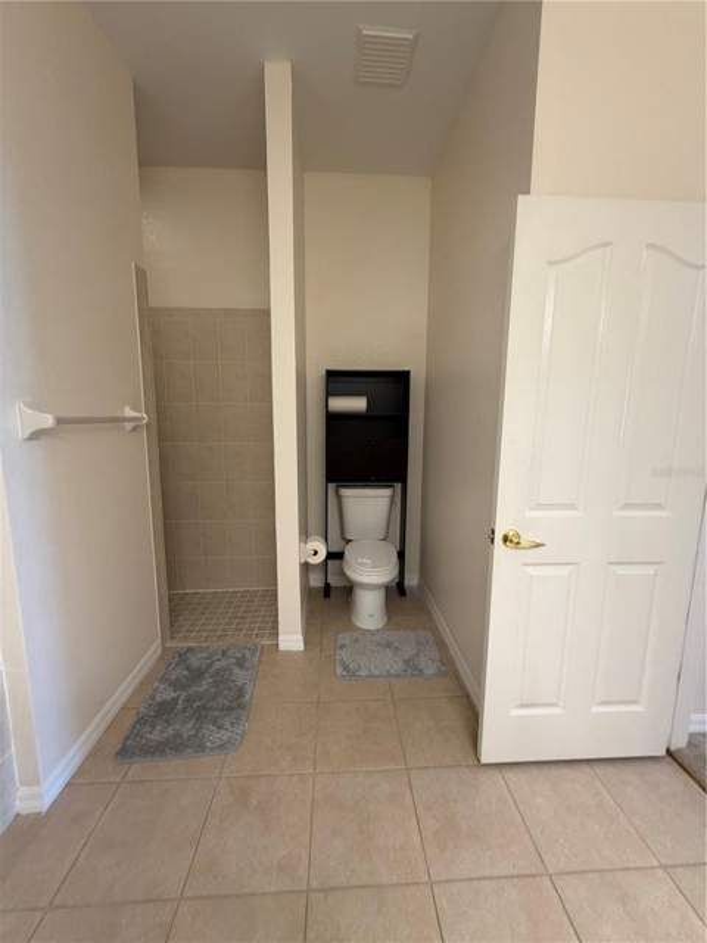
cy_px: 472
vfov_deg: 102.1
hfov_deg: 85.7
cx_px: 354
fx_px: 381
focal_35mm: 14
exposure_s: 1/60
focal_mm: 2.22
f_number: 2.2
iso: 200
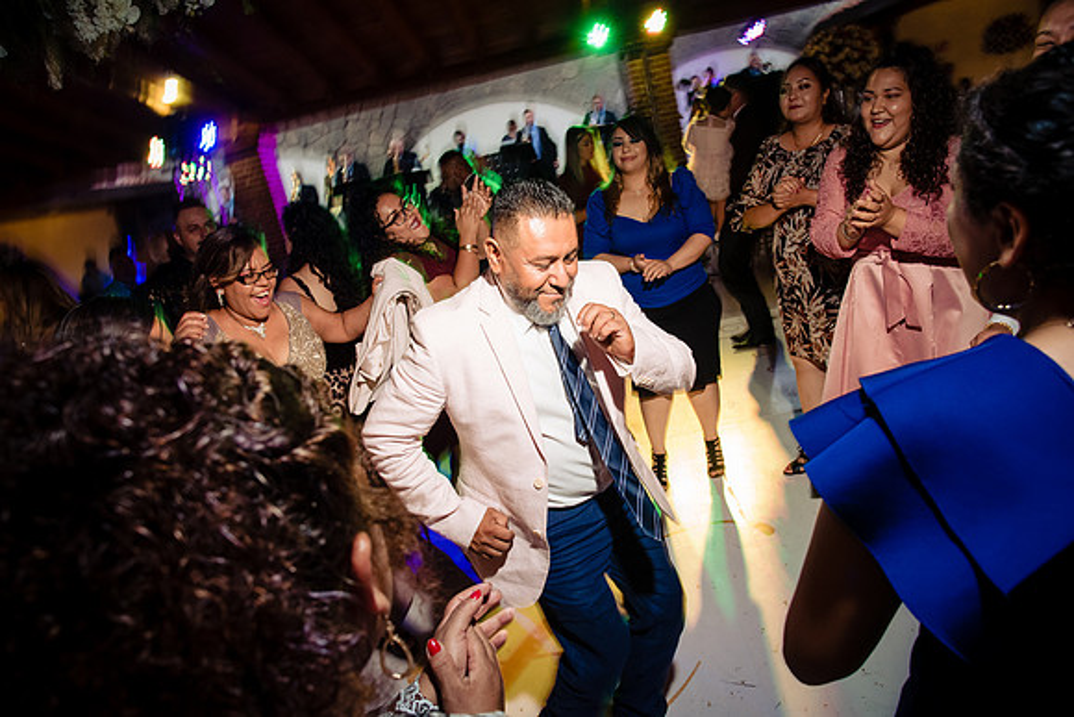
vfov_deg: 53.2
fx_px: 716
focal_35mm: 24
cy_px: 358
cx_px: 537
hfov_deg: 73.7
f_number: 7.1
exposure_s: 1/50
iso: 2000
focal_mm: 24
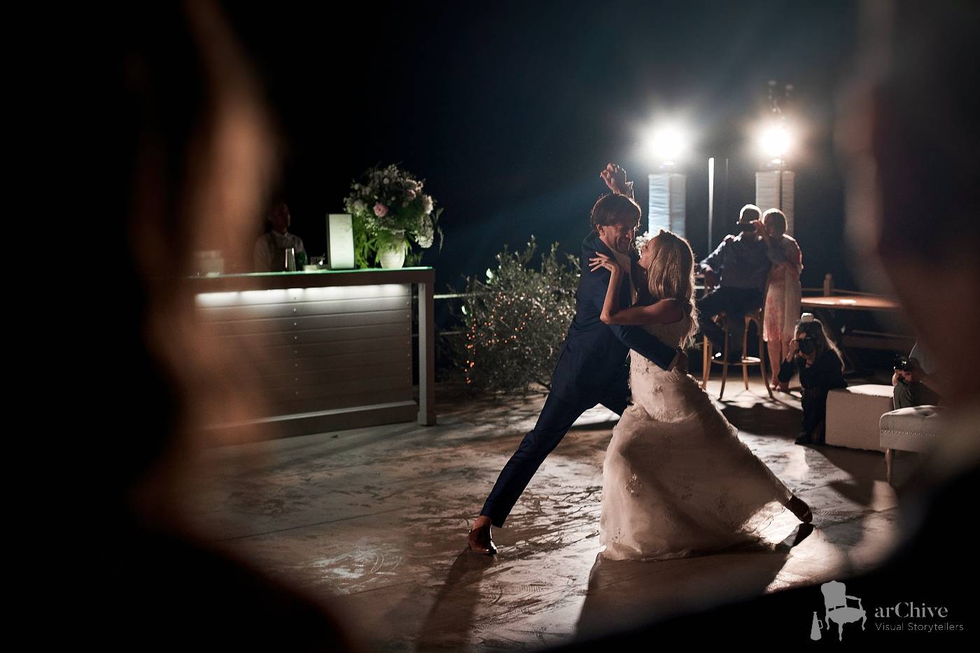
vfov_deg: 27.0
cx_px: 490
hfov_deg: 39.6
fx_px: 1361
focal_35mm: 50
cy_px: 326
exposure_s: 1/125
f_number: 3.5
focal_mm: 50
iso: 1250
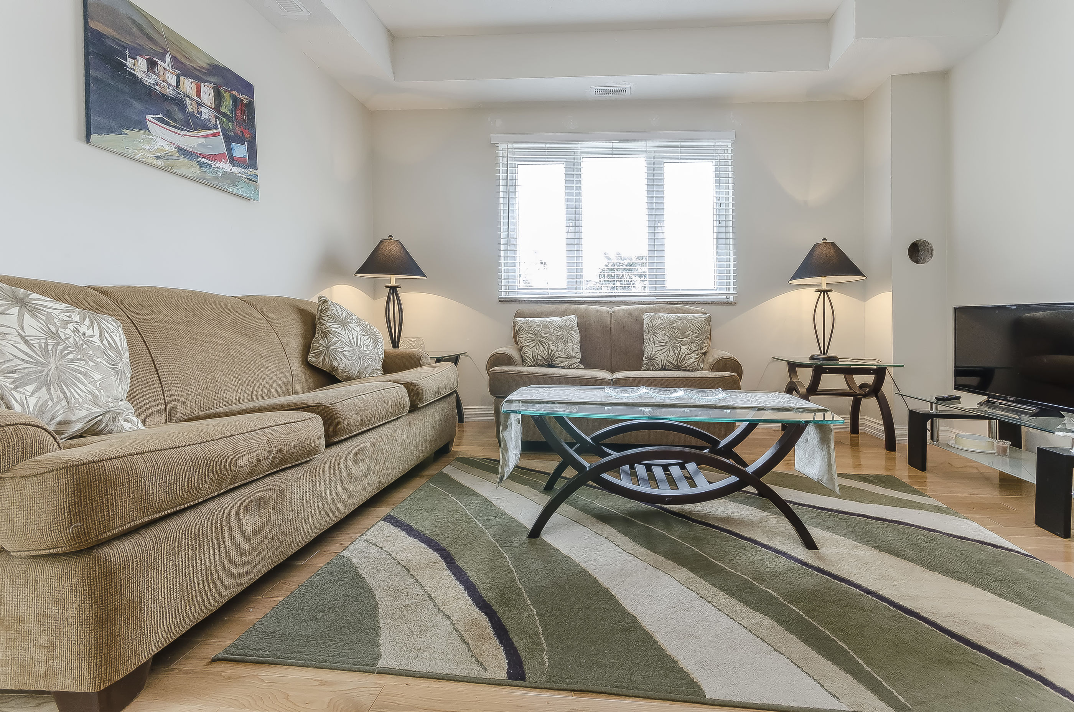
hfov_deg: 100.5
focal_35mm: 15
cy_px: 356
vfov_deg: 77.1
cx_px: 537
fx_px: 447
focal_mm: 10
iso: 250
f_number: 8
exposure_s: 1/13
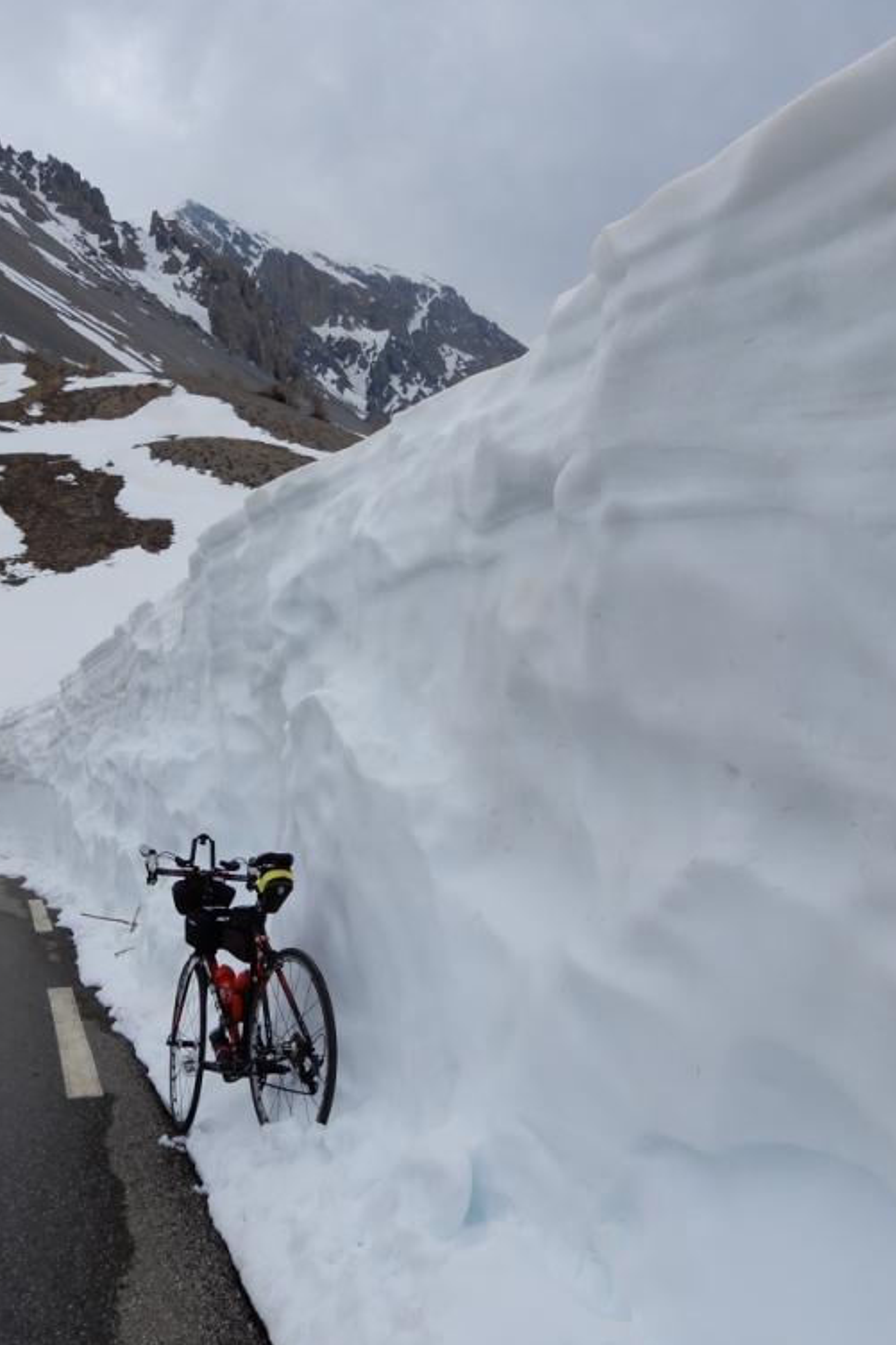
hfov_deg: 38.7
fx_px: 1270
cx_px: 343
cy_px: 678
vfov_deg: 55.8
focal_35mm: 34
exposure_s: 1/1600
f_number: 3.4
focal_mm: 4.3
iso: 80
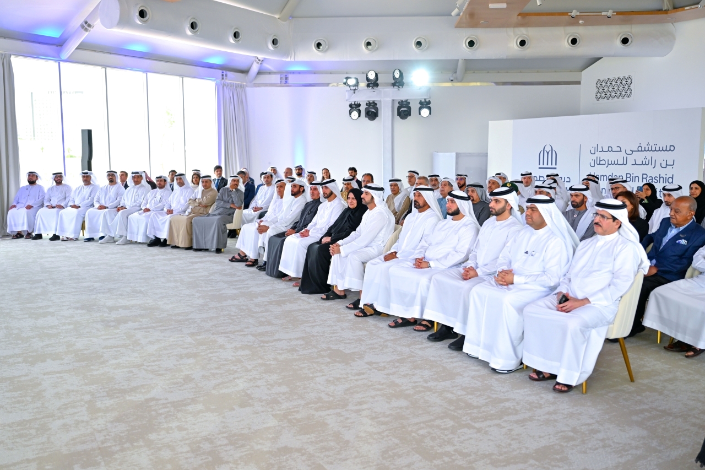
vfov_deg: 41.7
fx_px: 617
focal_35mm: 32
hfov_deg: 59.5
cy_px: 235
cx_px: 352
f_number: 2.8
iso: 640
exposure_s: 1/320
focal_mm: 31.5
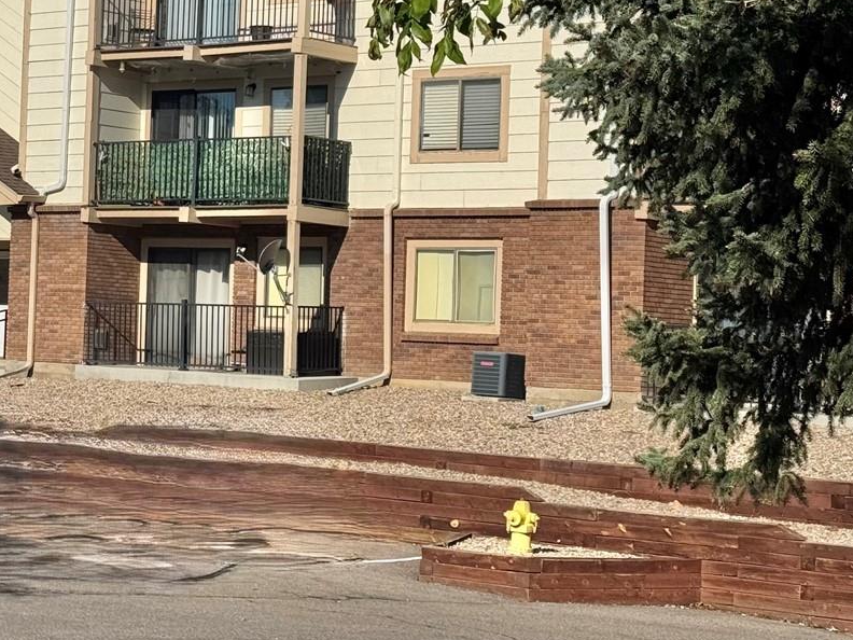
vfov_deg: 15.2
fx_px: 2390
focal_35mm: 97
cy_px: 240
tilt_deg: +1.4
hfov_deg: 19.7
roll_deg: -1.7
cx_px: 32
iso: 64
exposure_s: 1/9009
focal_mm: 6.76
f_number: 1.78
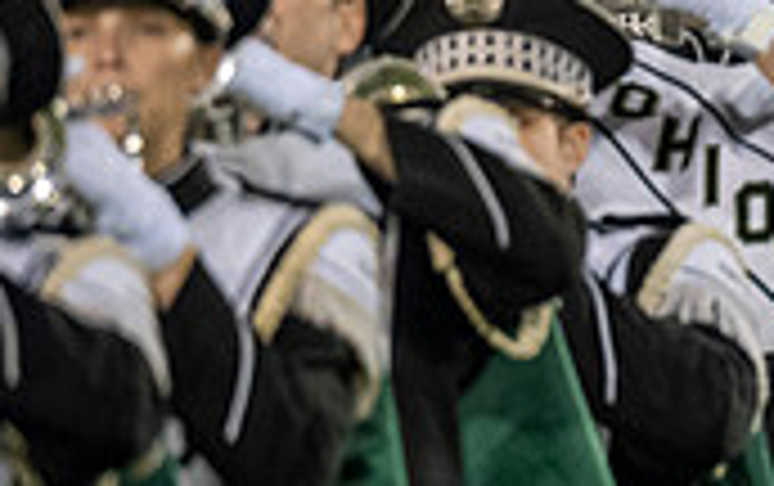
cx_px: 1300
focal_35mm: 1028
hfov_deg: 2.0
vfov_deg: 1.3
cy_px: 148
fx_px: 21713
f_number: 2.8
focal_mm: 200
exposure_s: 1/500
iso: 1000
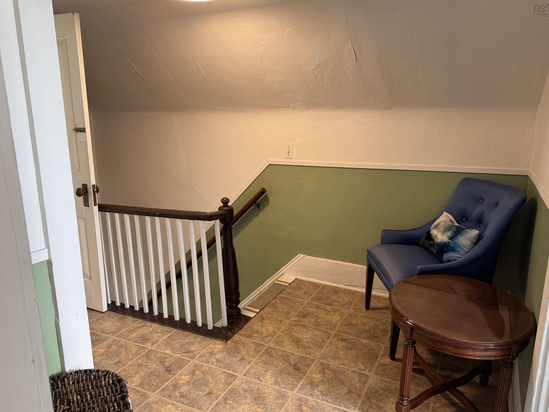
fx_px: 397
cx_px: 280
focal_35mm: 25
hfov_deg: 69.4
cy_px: 213
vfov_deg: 54.9
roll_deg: -0.4
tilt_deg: -12.4
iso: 125
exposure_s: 1/60
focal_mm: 6.76
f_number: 1.78
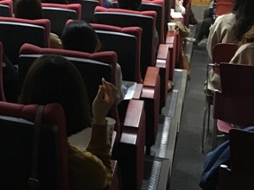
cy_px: 2
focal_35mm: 79
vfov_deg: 18.2
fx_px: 579
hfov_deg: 22.1
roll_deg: +1.8
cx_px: -80
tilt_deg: -13.9
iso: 250
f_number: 2.2
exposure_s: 1/15
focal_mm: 4.15
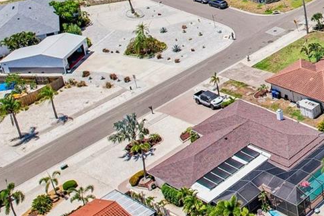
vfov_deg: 17.7
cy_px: -45
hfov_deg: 23.2
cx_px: 466
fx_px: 657
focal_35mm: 73
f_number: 2.8
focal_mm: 8.4
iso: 150
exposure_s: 1/3000
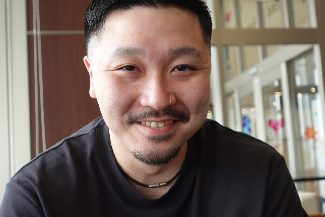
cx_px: 162
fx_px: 515
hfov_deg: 35.0
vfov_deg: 23.8
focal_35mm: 57
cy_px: 108
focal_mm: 21.27
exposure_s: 1/80
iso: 125
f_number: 3.2
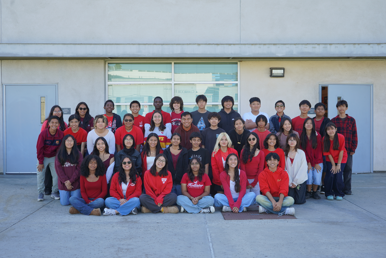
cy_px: 129
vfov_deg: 29.2
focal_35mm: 46
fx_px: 493
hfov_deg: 42.7
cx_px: 193
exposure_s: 1/200
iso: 100
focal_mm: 46
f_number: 4.5
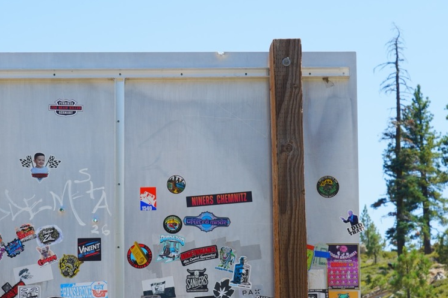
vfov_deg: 11.7
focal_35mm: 117
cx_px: 128
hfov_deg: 17.4
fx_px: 1456
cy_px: 217
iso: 500
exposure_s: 1/500
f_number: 11
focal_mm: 68
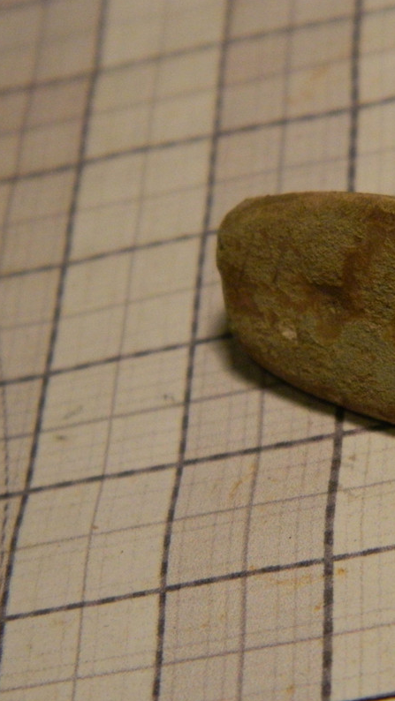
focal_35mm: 123
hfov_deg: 9.8
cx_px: 431
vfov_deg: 17.4
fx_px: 2289
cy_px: 351
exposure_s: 1/80
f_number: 4.2
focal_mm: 15.1
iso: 400
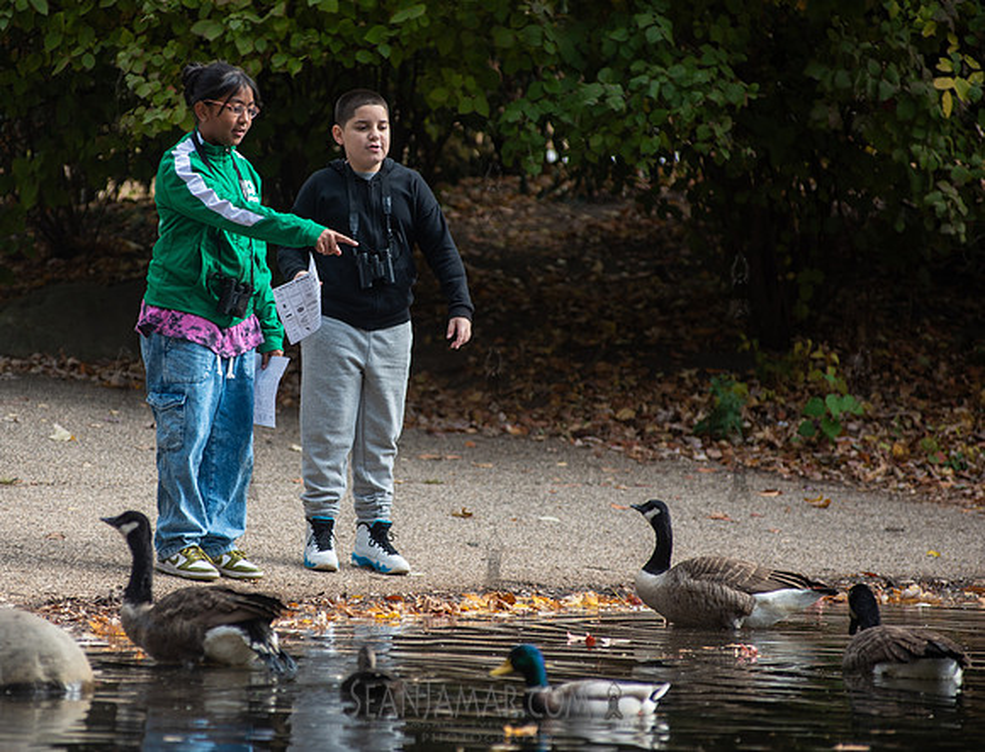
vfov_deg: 6.0
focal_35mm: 250
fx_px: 7151
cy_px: 330
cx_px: 360
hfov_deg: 7.9
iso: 160
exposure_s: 1/500
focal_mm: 200
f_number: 4
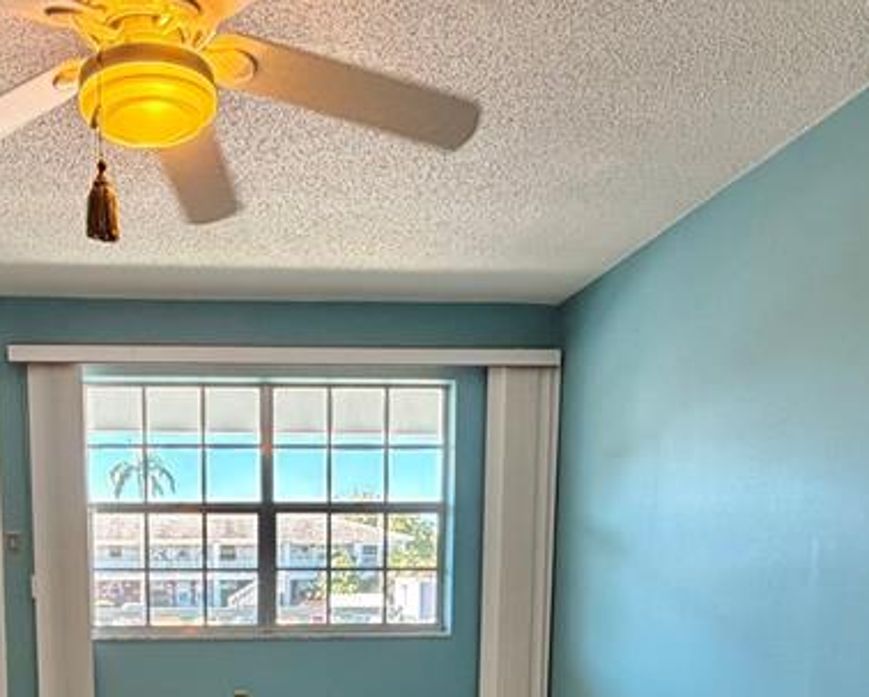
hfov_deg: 48.0
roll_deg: +0.4
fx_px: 952
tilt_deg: -7.6
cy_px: 679
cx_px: 271
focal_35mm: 37
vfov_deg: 36.6
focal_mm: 2.22
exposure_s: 1/120
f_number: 2.2
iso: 250
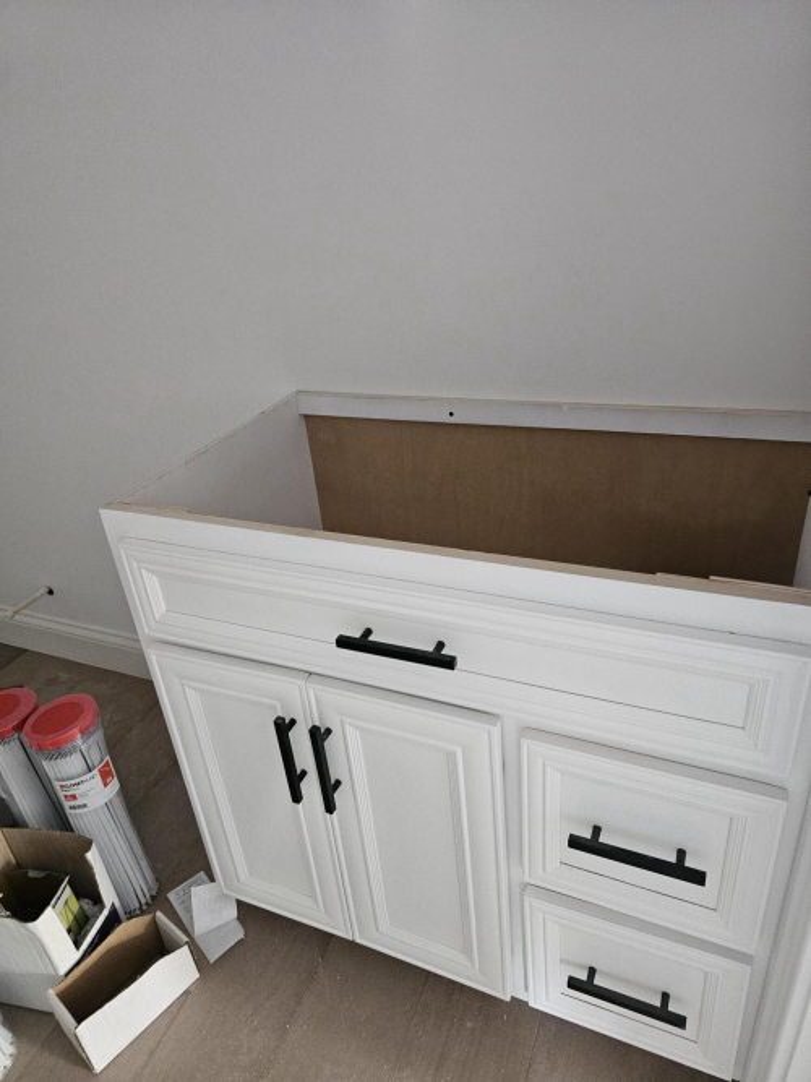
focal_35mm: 23
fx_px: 719
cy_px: 541
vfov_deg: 73.9
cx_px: 406
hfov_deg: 58.9
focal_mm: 6.3
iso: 640
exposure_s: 1/40
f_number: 1.7
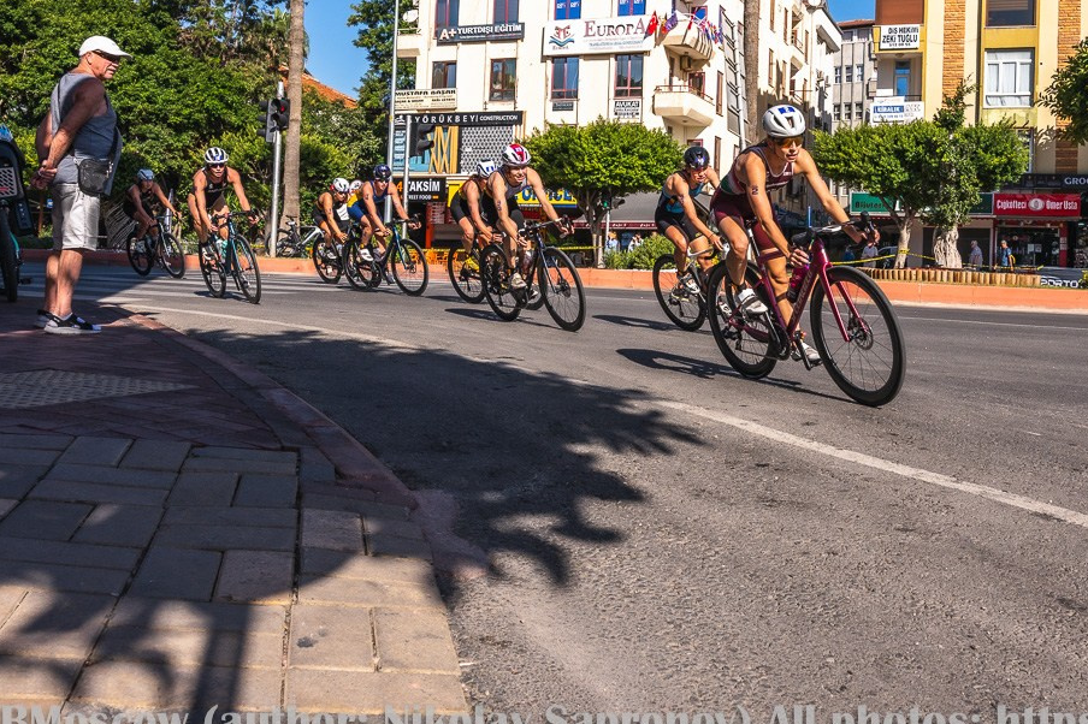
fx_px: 1027
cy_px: 244
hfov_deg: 55.4
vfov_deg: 38.4
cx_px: 652
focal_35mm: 34
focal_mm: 24
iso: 200
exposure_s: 1/1000
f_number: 8
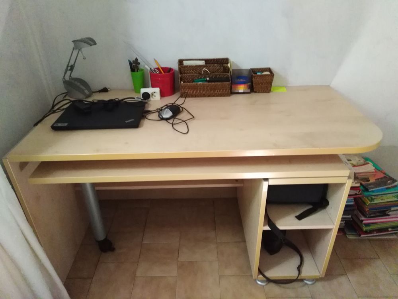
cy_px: 150
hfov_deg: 67.3
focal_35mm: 26
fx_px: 299
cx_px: 199
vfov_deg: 53.1
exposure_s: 1/14.3
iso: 1364
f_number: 2.2
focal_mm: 3.46
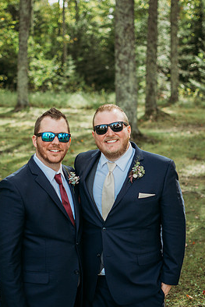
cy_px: 158
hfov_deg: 22.6
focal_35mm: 60
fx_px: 512
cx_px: 100
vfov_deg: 33.4
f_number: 1.8
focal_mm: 35
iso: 250
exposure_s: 1/1250
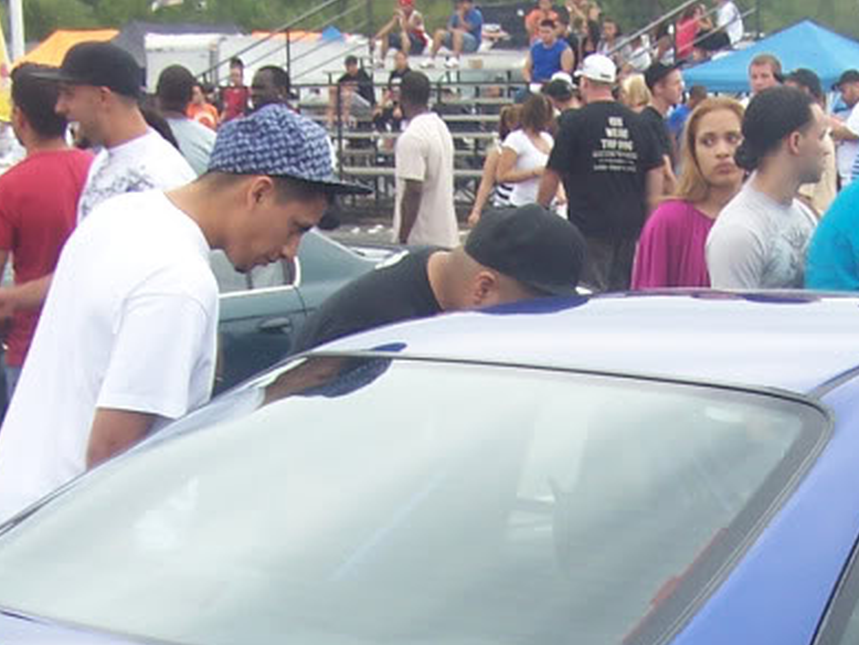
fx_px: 2482
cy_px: 811
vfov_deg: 14.3
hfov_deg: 19.4
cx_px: 693
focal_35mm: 100
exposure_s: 1/90
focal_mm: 6.3
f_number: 2.8
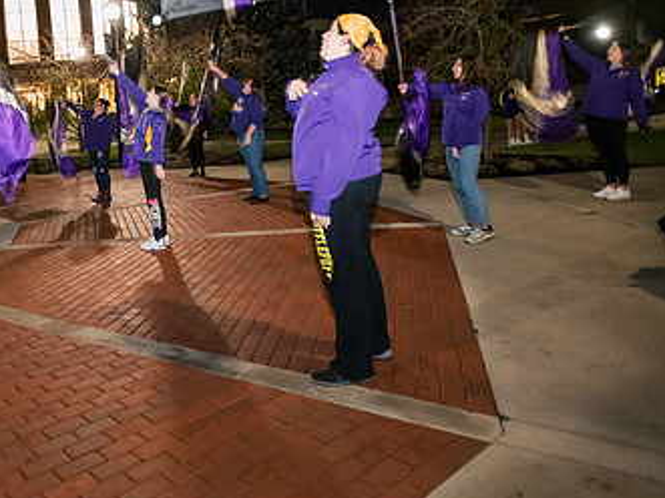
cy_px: 162
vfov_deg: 43.5
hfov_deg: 52.9
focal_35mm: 32
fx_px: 615
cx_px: 129
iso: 6400
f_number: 3.2
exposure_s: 1/30
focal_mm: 19
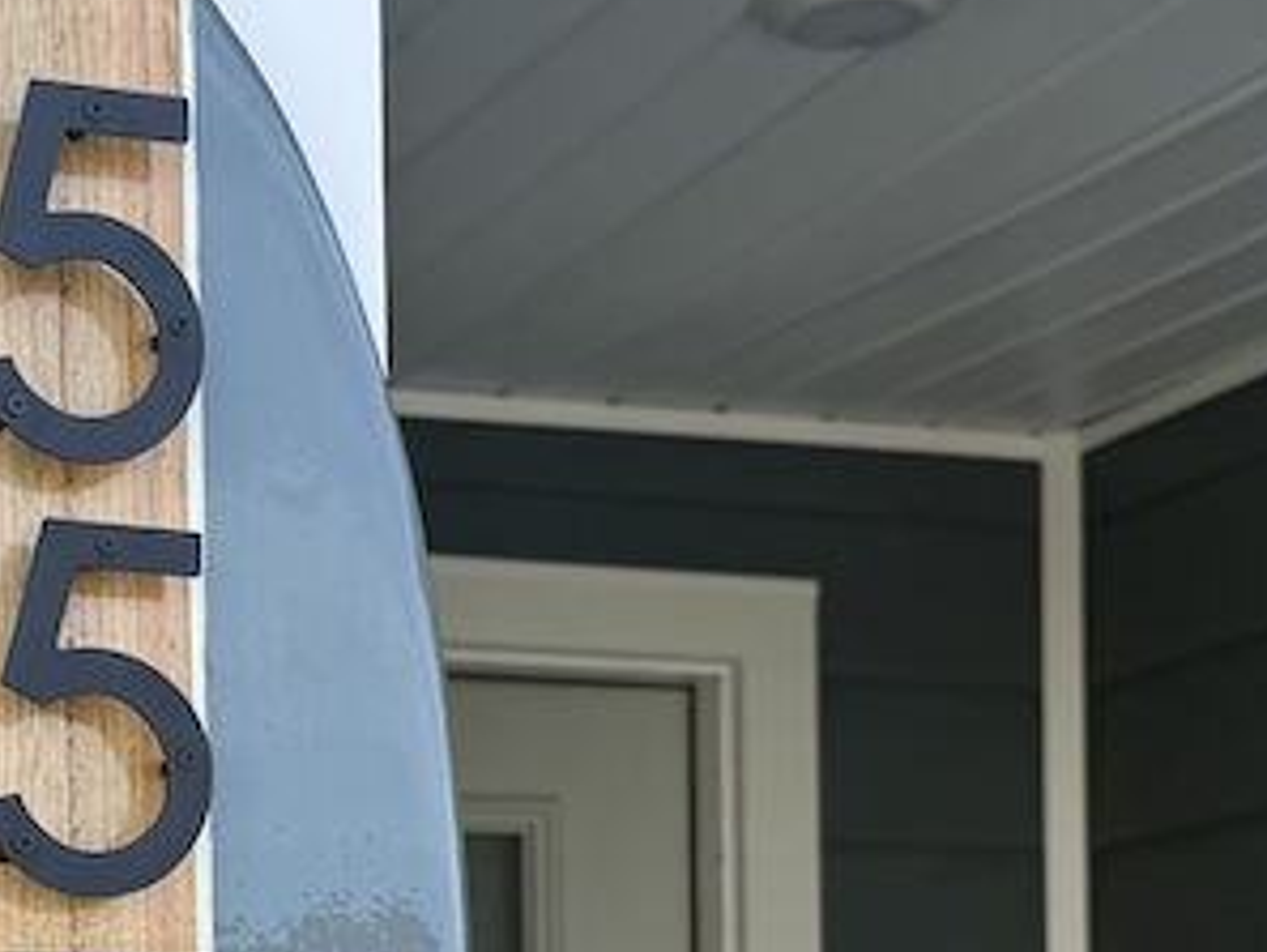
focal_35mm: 97
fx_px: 3552
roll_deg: +0.0
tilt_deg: +5.1
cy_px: 1101
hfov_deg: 20.0
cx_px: 230
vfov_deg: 14.8
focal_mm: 6.76
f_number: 1.78
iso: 80
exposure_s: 1/1091
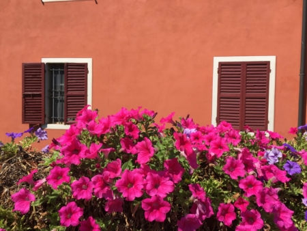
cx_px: 154
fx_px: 257
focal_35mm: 29
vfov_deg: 48.3
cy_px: 116
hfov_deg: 61.6
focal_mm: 4.15
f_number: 2.2
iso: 25
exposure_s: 1/1326
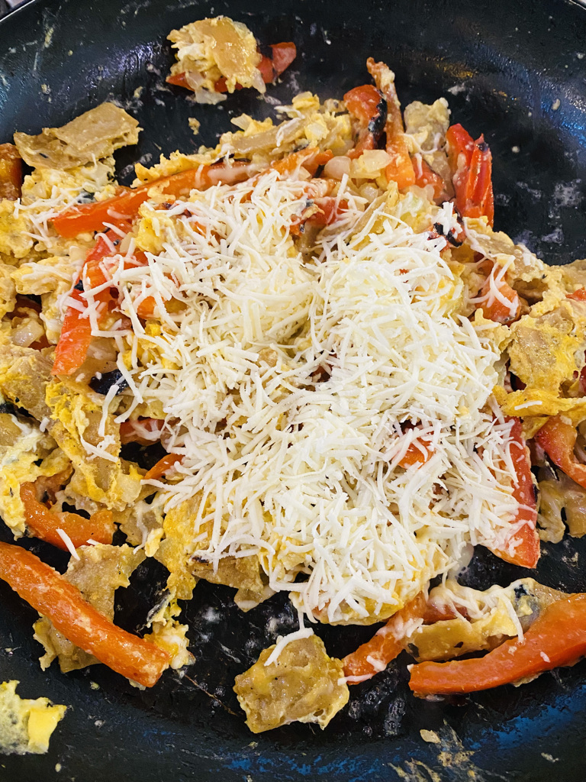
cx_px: 293
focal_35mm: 26
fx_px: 587
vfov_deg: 67.3
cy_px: 391
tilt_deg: -71.4
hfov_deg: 53.1
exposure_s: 1/60
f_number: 1.8
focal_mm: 4.25
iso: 500
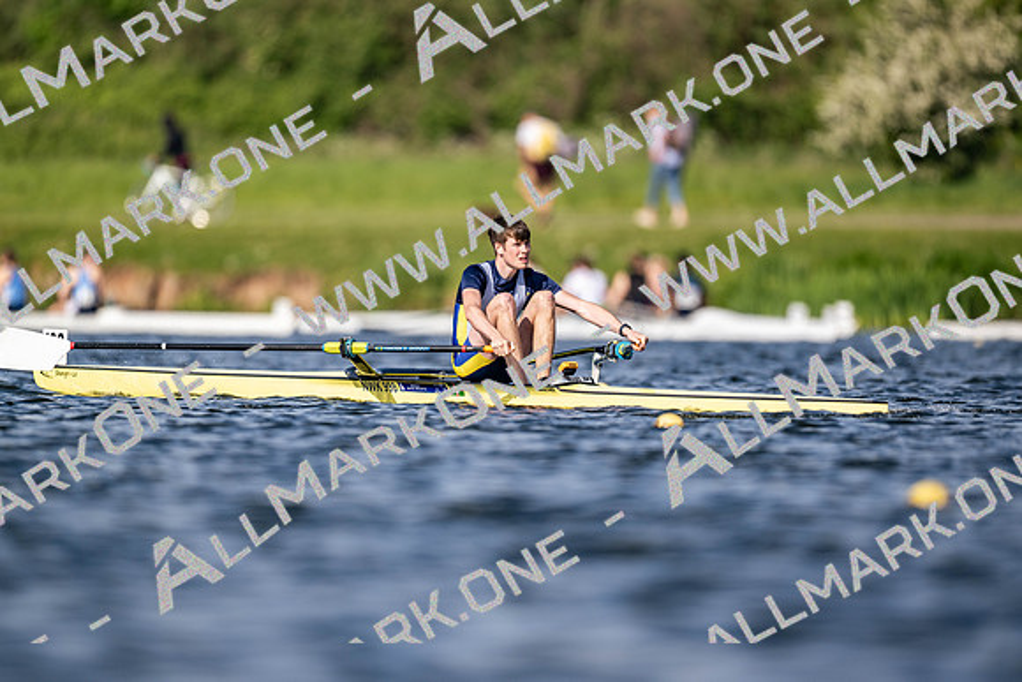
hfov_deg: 3.4
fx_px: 17037
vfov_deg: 2.3
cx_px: 511
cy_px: 341
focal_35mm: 600
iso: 200
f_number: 4
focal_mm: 600
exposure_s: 1/2500
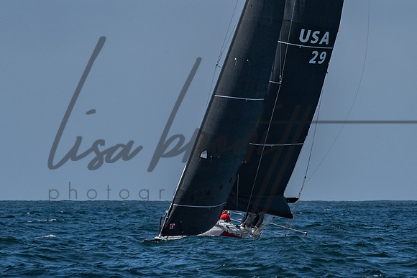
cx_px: 235
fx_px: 6543
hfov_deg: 3.7
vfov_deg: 2.4
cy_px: 7
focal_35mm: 565
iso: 200
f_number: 6.3
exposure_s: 1/2000
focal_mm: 200
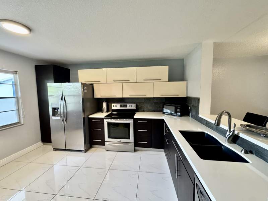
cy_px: 100
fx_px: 108
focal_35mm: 14
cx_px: 134
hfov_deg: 102.1
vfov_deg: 85.7
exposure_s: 1/60
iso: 400
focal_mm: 2.22
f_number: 2.2
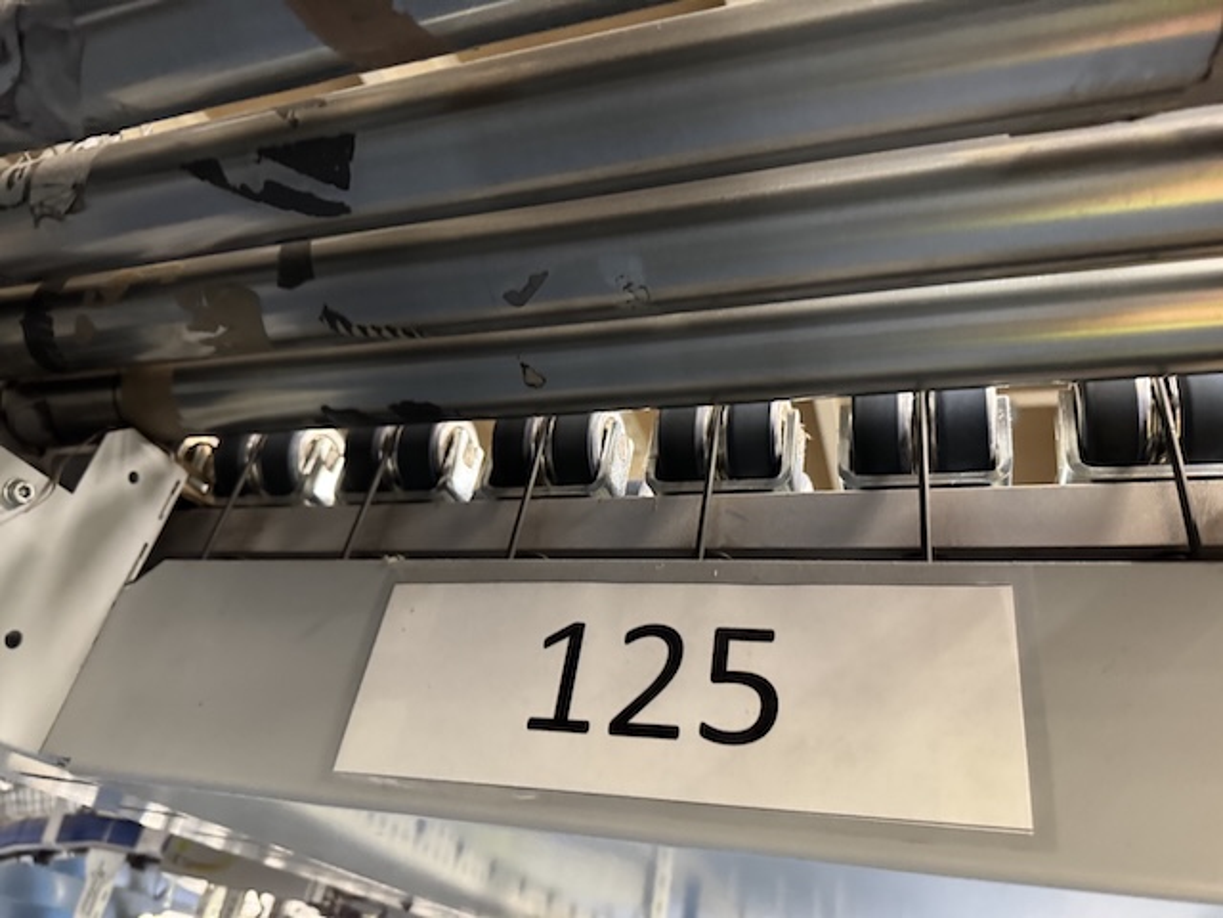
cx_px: 612
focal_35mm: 24
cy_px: 459
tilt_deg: +34.7
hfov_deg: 71.6
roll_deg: -11.2
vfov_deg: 56.8
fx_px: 848
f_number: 1.78
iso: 640
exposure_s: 1/33
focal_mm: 6.76
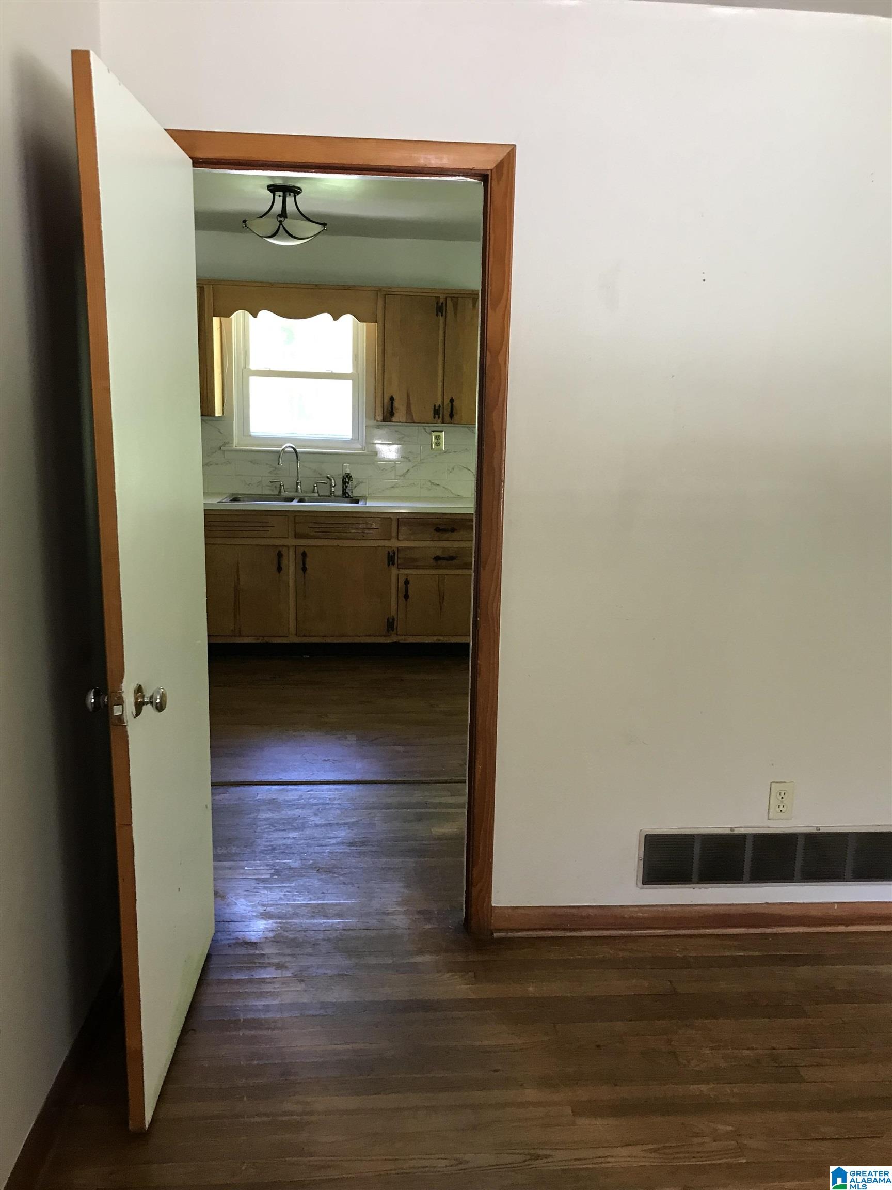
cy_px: 595
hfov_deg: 49.7
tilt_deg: -9.4
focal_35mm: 28
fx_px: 962
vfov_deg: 63.4
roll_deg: -2.2
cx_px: 446
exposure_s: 1/16
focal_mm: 3.99
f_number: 1.8
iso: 50
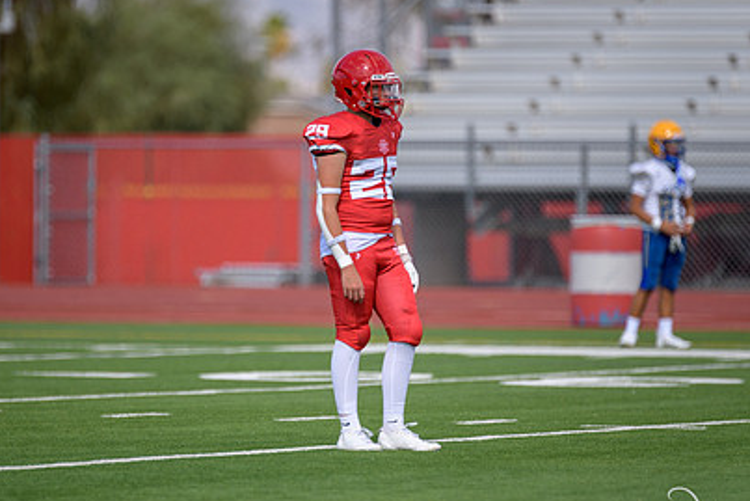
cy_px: 264
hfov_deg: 4.8
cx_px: 328
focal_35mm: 432
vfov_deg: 3.2
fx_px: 9003
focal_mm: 300
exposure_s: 1/3200
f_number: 2.8
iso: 200
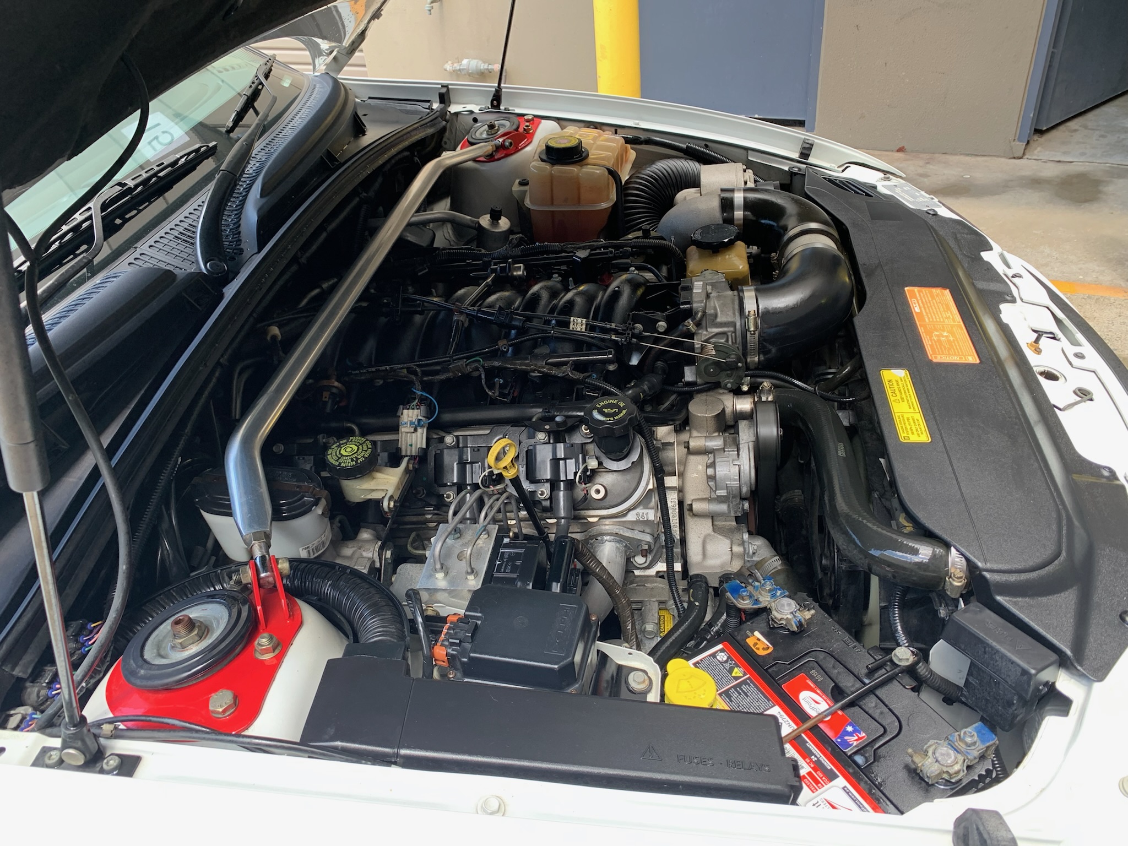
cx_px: 564
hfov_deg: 67.3
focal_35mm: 26
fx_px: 847
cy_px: 423
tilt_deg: -34.6
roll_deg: +7.3
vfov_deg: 53.1
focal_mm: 4.25
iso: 40
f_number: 1.8
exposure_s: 1/122
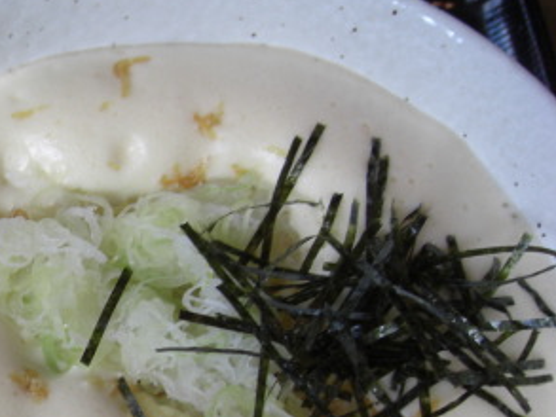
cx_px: -49
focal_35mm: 83
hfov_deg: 22.3
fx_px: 1334
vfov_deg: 17.7
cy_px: 324
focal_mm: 7.9
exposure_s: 1/60
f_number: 2.8
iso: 80
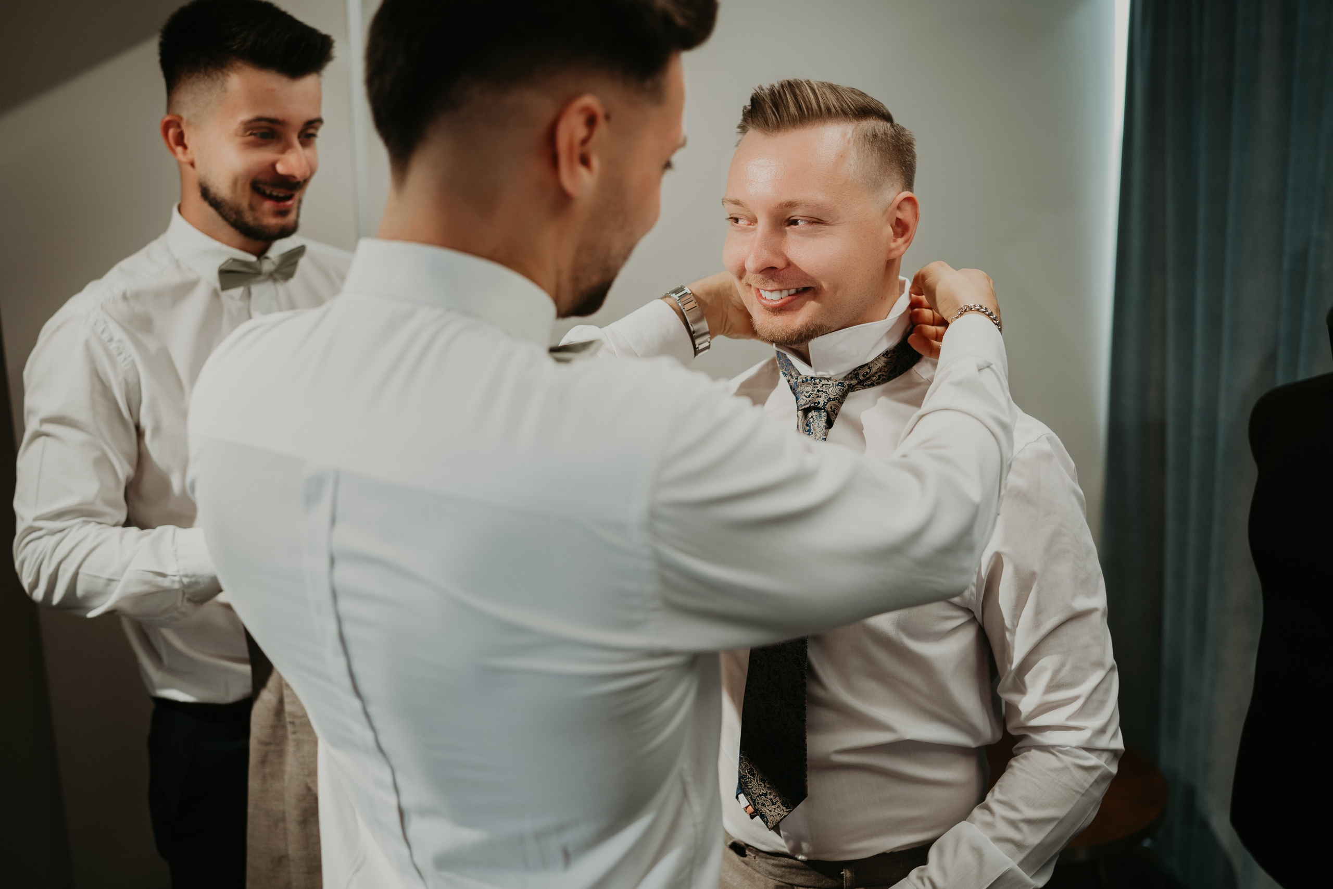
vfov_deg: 37.9
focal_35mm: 35
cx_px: 666
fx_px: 1296
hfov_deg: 54.4
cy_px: 444
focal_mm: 35
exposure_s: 1/250
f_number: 2.2
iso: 400
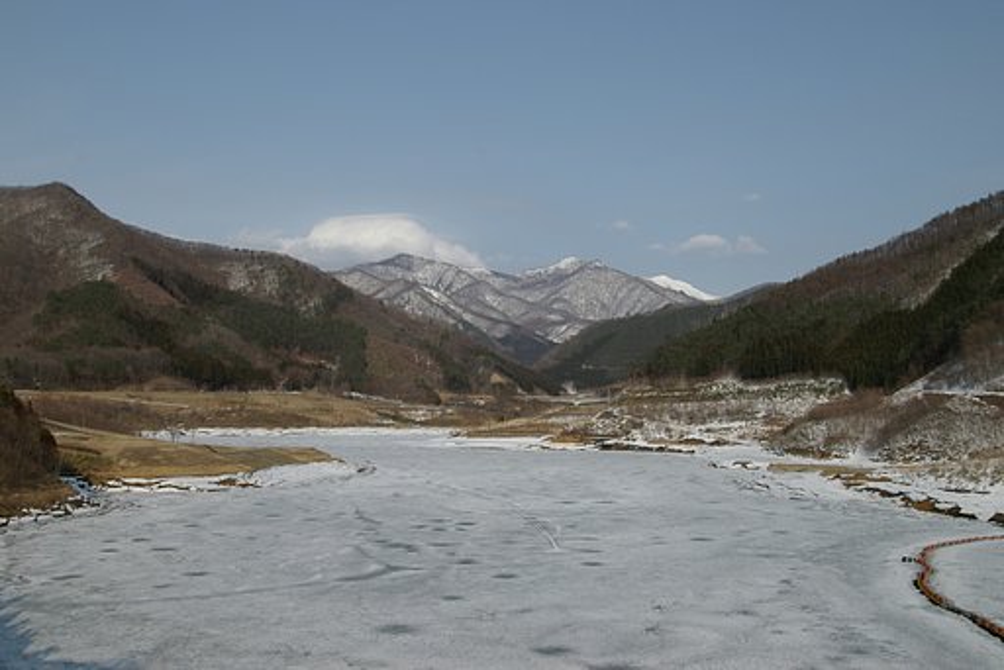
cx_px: 502
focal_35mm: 36
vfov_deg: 36.9
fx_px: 1005
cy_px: 335
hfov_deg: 53.1
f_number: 8
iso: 200
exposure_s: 1/640
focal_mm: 24
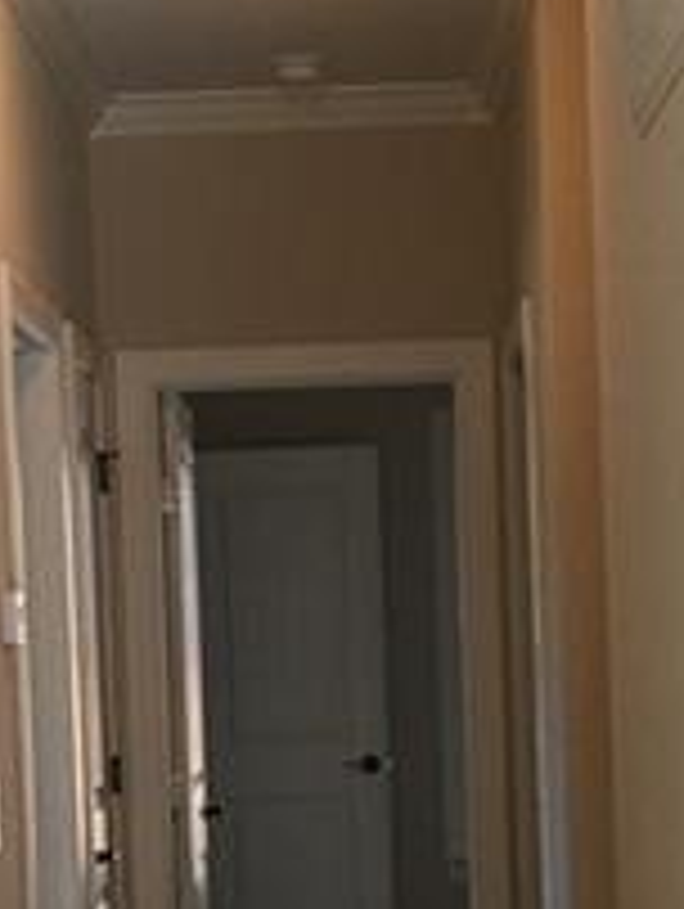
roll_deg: +2.7
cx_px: 306
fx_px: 2892
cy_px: 716
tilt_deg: -0.8
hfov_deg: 13.5
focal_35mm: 110
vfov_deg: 17.7
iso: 32
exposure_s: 1/30
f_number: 2.2
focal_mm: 4.15
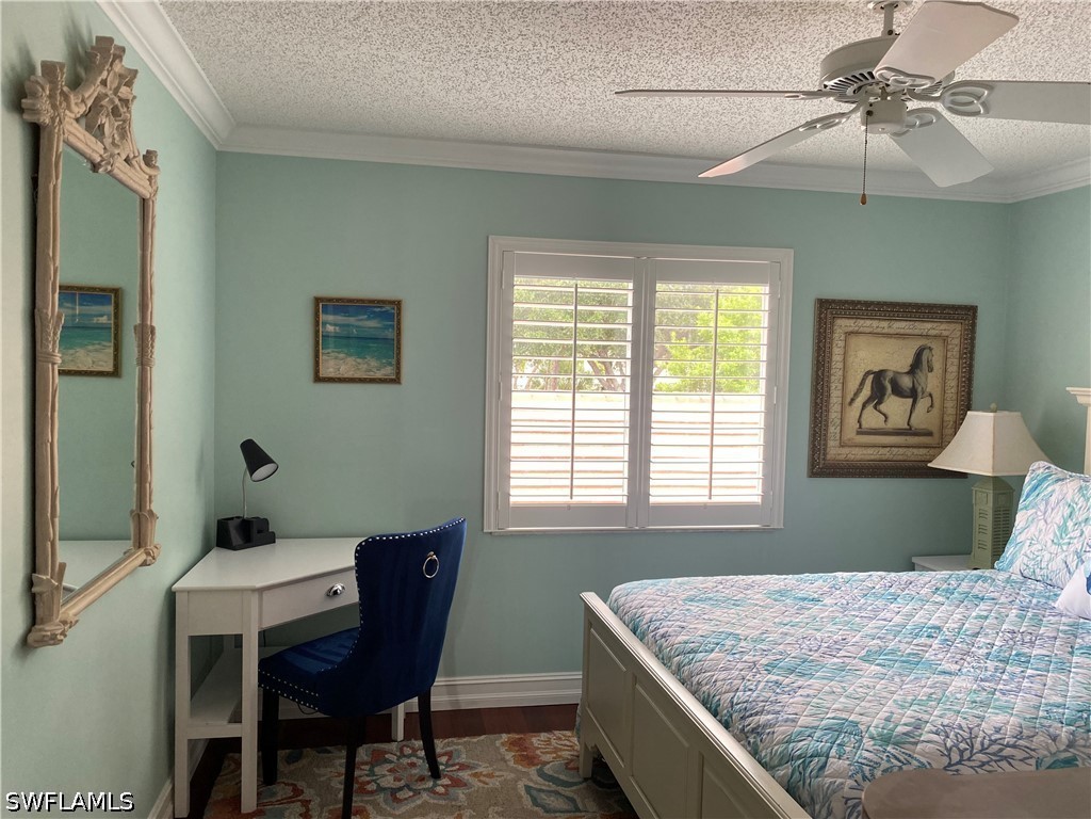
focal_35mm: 26
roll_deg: -0.9
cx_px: 546
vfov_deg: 53.1
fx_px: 819
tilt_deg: -4.4
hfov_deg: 67.3
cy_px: 410
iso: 125
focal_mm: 4.25
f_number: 1.8
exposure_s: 1/117
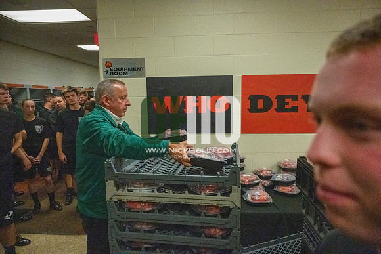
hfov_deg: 73.7
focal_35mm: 24
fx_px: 254
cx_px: 190
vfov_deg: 53.2
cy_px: 127
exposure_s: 1/3200
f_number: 4
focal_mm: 24
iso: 32254
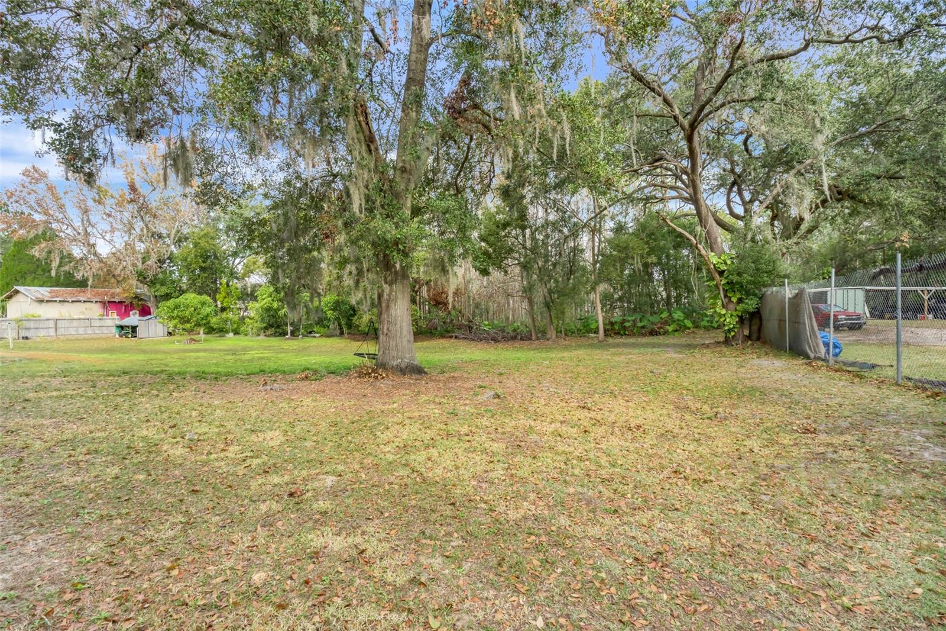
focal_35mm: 16
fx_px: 433
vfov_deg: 72.0
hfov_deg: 95.0
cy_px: 316
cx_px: 473
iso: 250
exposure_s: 1/15
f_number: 8
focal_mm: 11
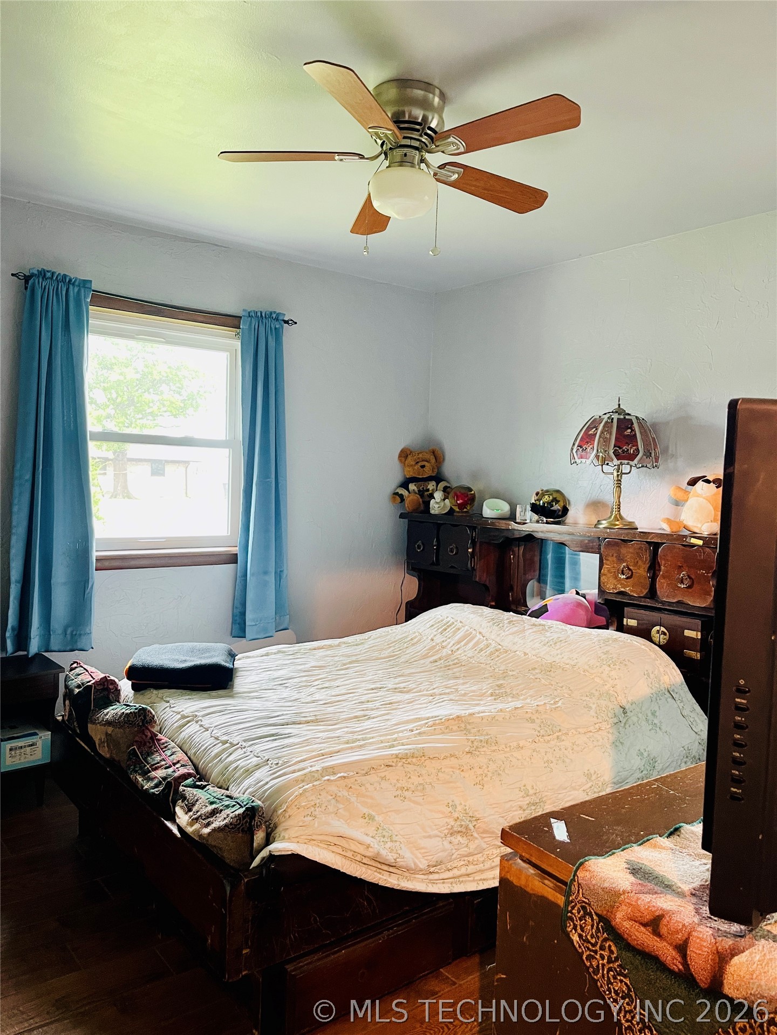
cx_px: 388
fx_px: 748
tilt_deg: -3.2
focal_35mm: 25
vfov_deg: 69.4
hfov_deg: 54.9
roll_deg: -2.5
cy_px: 518
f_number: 1.6
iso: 320
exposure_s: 1/60
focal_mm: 5.1
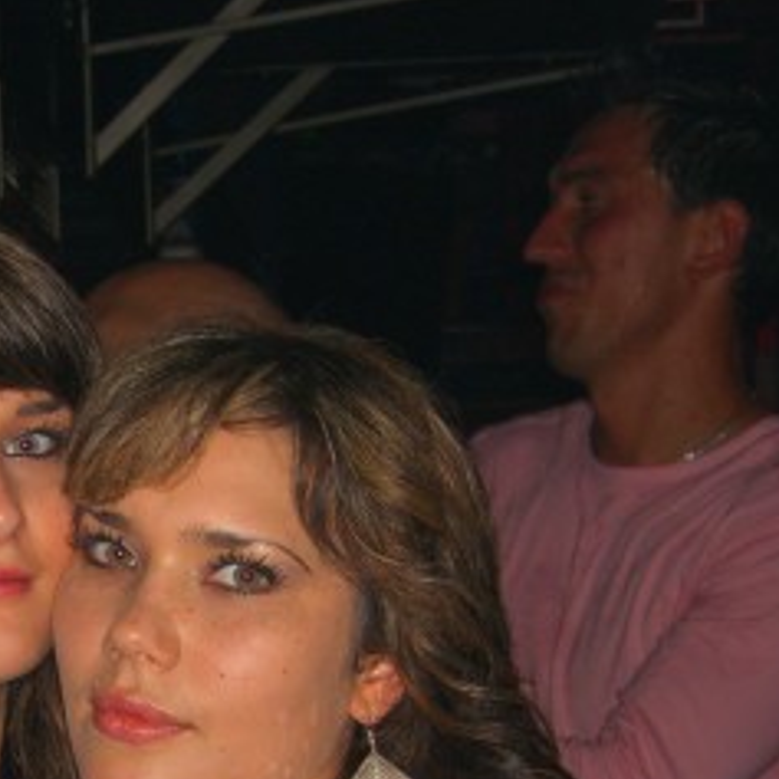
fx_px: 2622
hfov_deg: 16.7
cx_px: 112
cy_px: 730
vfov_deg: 16.6
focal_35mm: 103
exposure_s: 1/60
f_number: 3.1
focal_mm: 9.5
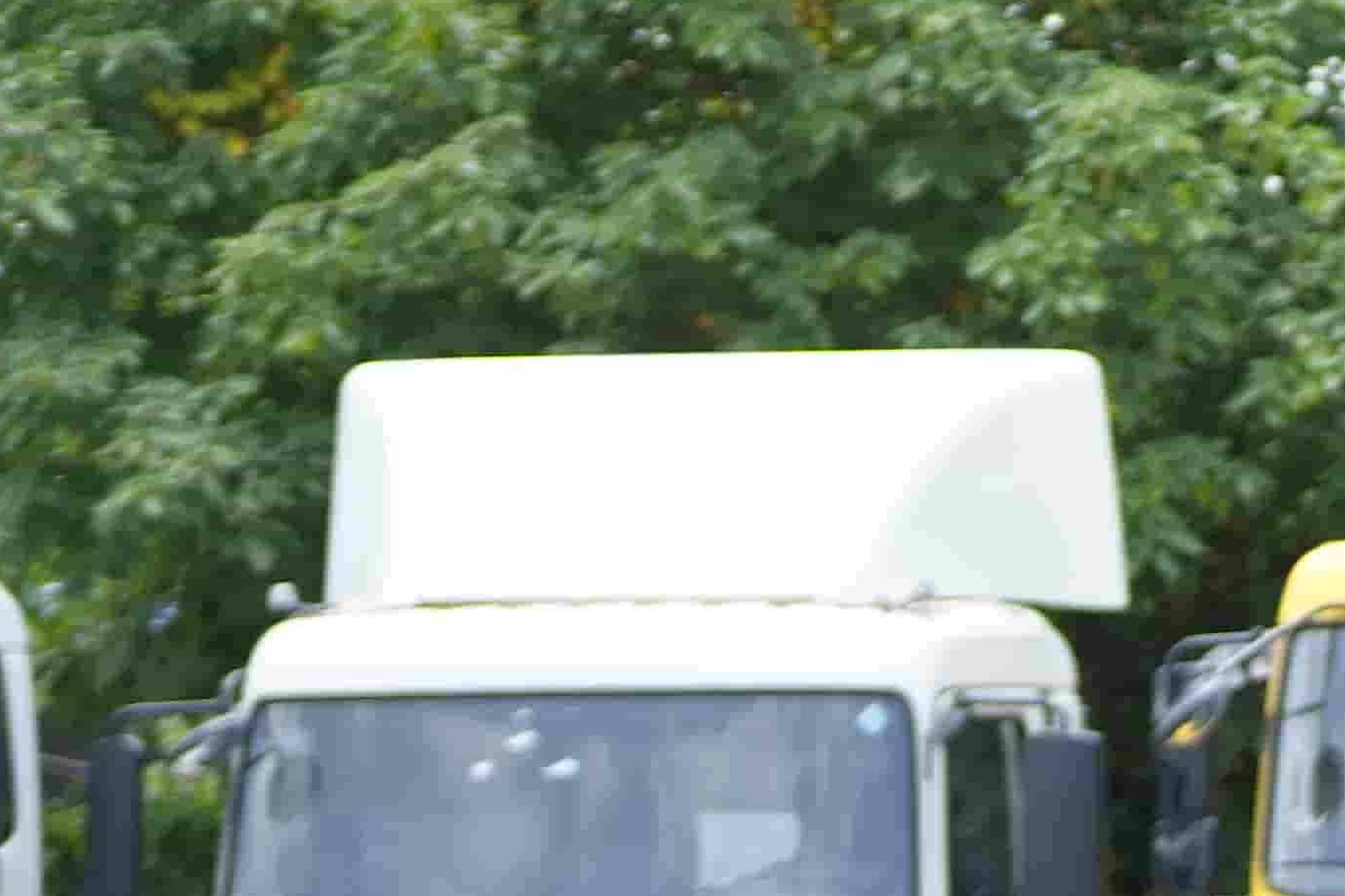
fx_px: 14987
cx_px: 2864
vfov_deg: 3.4
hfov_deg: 5.0
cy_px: 704
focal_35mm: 401
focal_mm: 59
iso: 200
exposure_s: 1/2000
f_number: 2.2
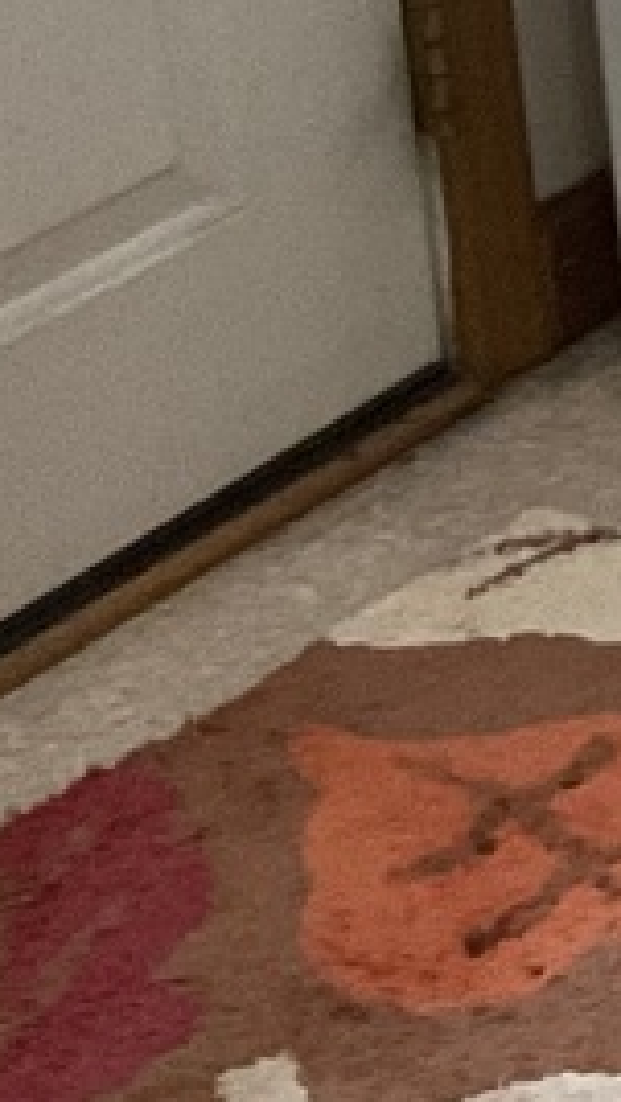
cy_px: -1077
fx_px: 4970
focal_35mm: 170
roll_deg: +2.2
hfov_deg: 6.3
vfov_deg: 11.4
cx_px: 2151
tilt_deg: -10.4
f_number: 1.8
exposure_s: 1/60
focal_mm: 3
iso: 200
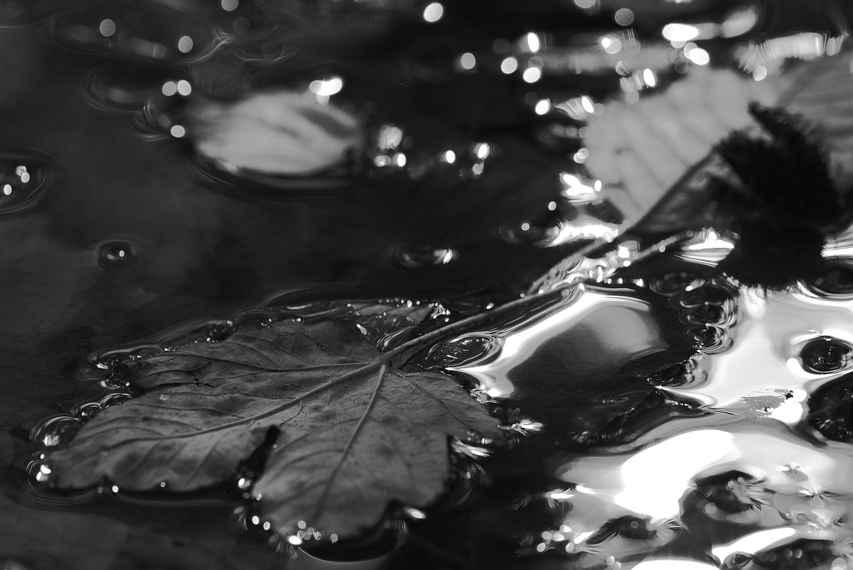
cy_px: 285
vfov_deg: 8.7
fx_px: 3748
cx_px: 426
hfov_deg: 13.0
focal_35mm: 158
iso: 160
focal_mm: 105
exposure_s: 1/80
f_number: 6.3
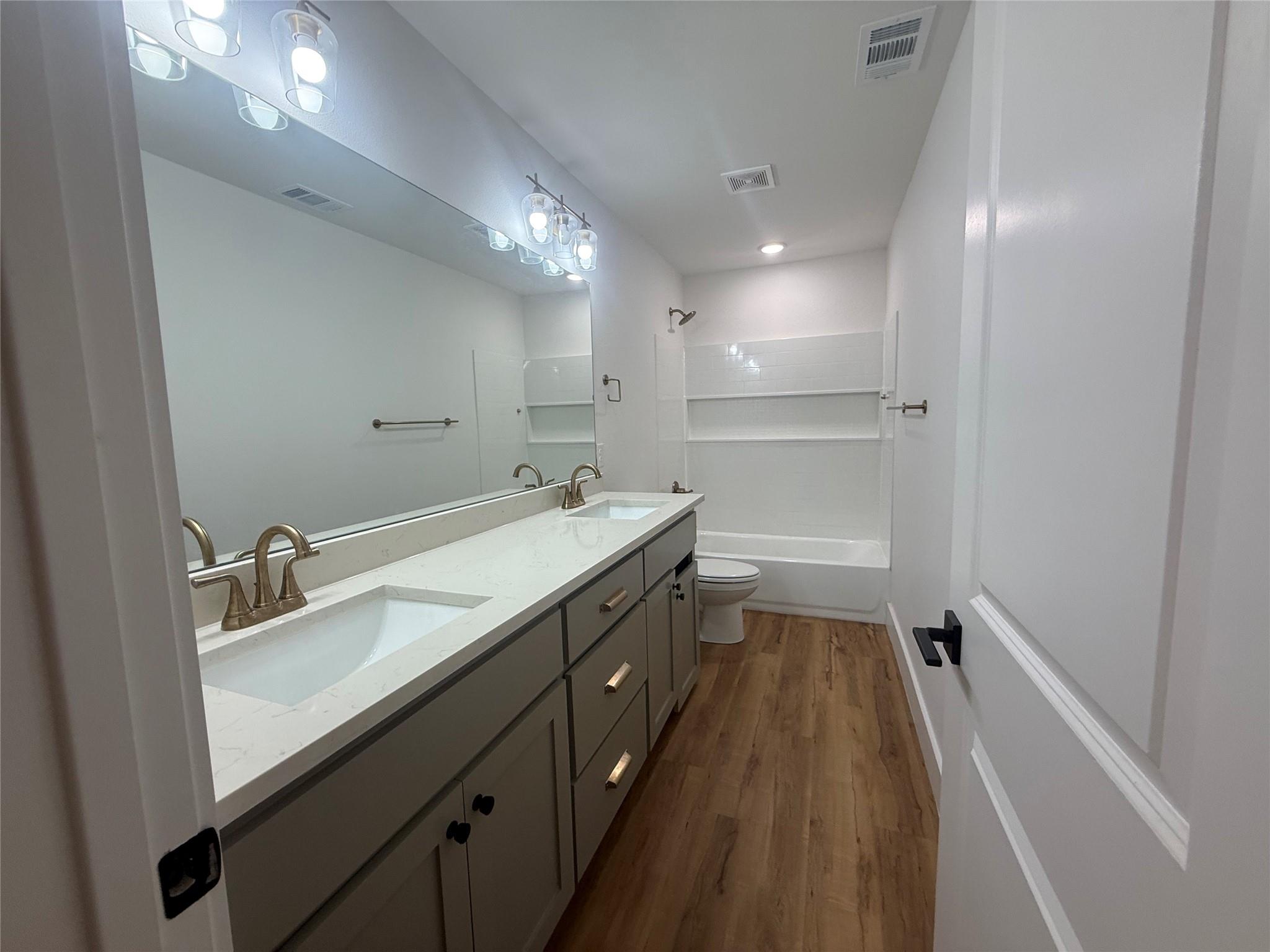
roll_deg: +1.1
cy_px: 476
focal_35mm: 14
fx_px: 514
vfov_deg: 85.7
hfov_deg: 102.1
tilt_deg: -5.5
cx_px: 635
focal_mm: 2.22
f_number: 2.2
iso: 80
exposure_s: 1/120
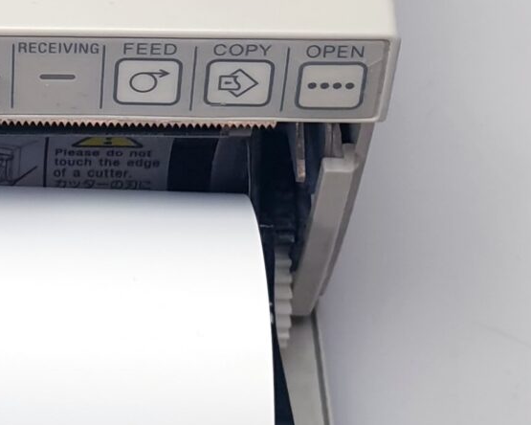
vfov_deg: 12.5
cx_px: -148
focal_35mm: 117
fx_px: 1839
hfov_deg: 15.7
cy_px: -222
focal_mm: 4.3
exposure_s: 1/50
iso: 80
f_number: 2.4
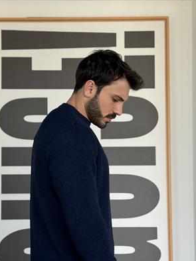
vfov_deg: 29.7
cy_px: 162
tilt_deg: +3.1
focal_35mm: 65
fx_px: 491
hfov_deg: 22.5
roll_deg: -0.1
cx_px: 76
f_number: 1.78
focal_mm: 6.76
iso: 100
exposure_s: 1/212
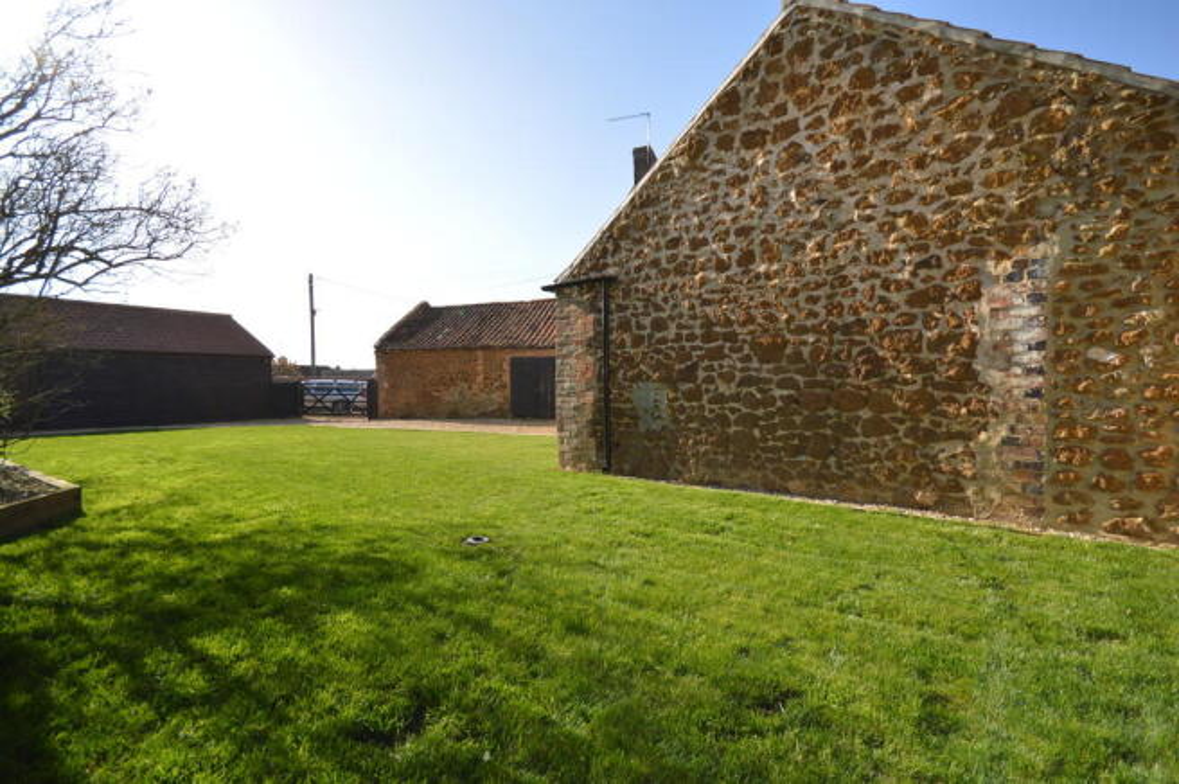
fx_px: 491
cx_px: 590
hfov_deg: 100.4
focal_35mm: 15
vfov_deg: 77.2
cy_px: 392
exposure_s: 1/160
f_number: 6.3
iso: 100
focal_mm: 10
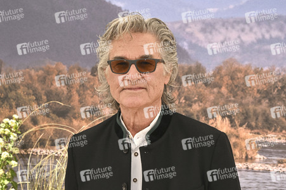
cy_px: 95
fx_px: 437
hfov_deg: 36.3
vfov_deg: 24.6
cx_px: 143
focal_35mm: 55
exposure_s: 1/320
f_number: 8
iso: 250
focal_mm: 55
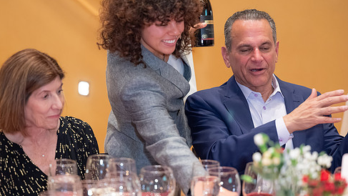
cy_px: 102
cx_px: 157
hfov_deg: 16.4
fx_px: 1209
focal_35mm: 131
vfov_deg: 9.3
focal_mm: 105
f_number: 2.8
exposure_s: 1/125
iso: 8000
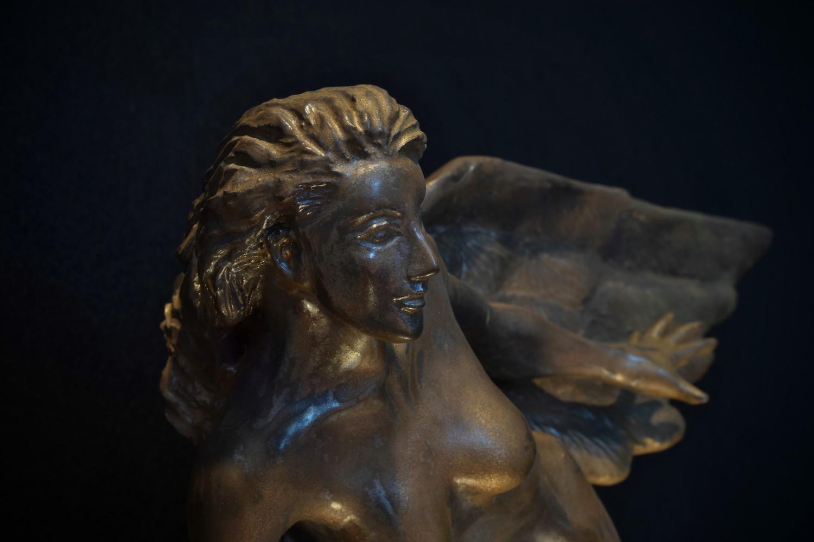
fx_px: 1696
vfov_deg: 18.2
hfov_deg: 27.0
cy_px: 271
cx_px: 407
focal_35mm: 75
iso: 100
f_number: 16
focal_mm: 50
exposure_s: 2.5
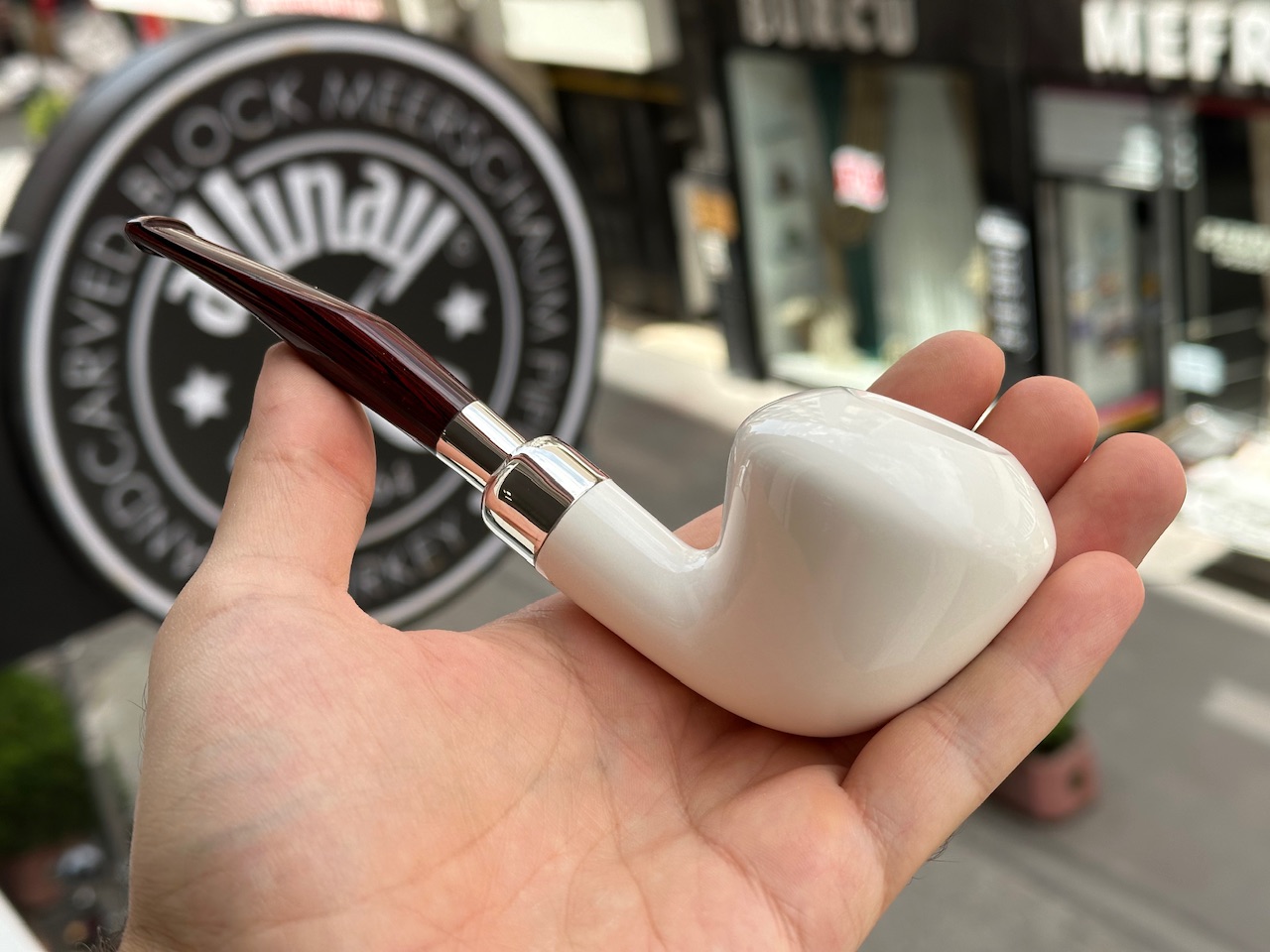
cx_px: 635
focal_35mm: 48
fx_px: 1761
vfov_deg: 30.3
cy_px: 476
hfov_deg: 39.7
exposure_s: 1/1475
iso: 64
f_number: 1.78
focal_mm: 6.86
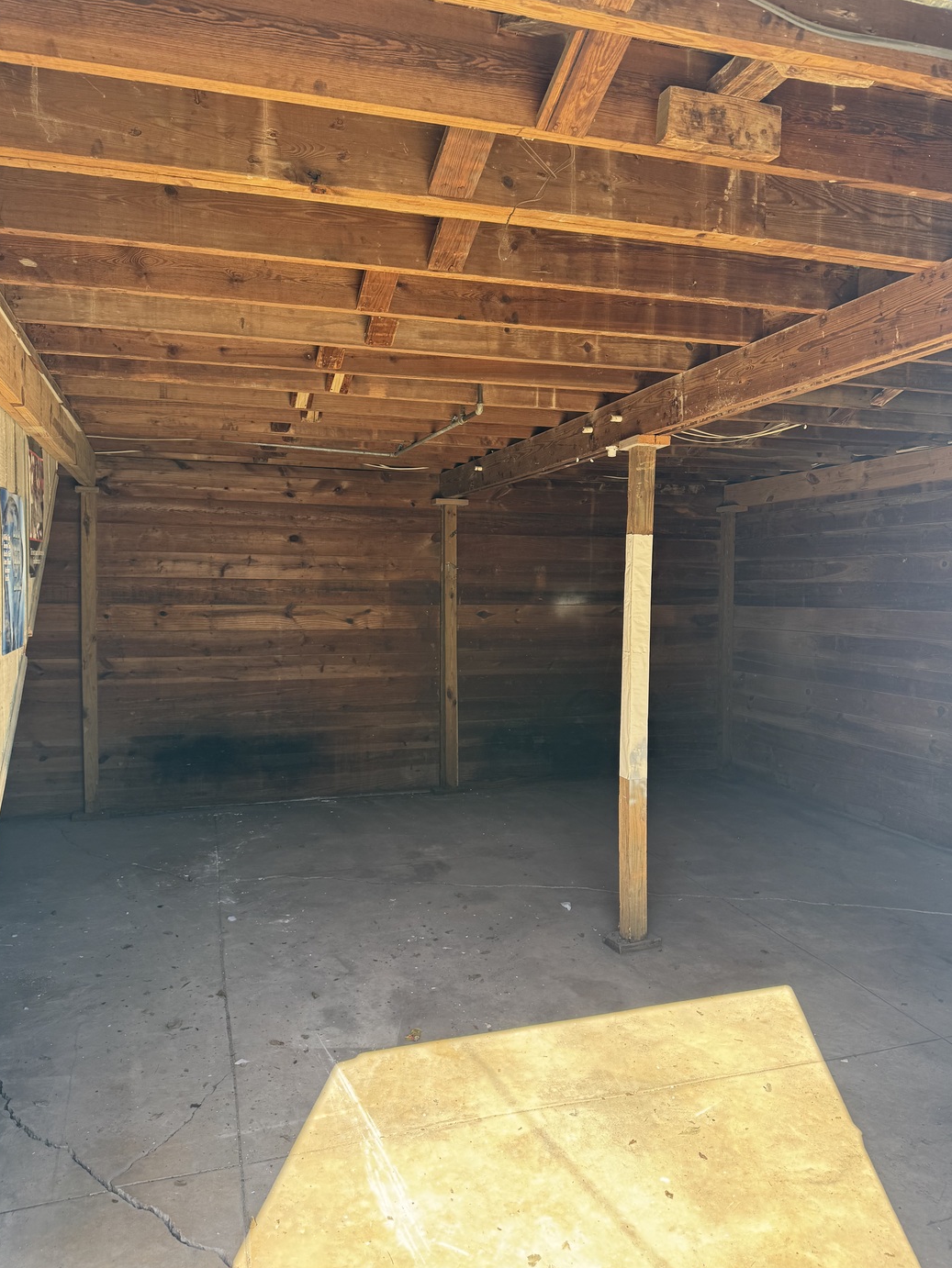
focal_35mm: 25
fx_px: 916
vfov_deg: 69.4
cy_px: 630
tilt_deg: -5.1
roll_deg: -1.0
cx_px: 484
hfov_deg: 54.9
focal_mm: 6.76
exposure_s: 1/311
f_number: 1.78
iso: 80
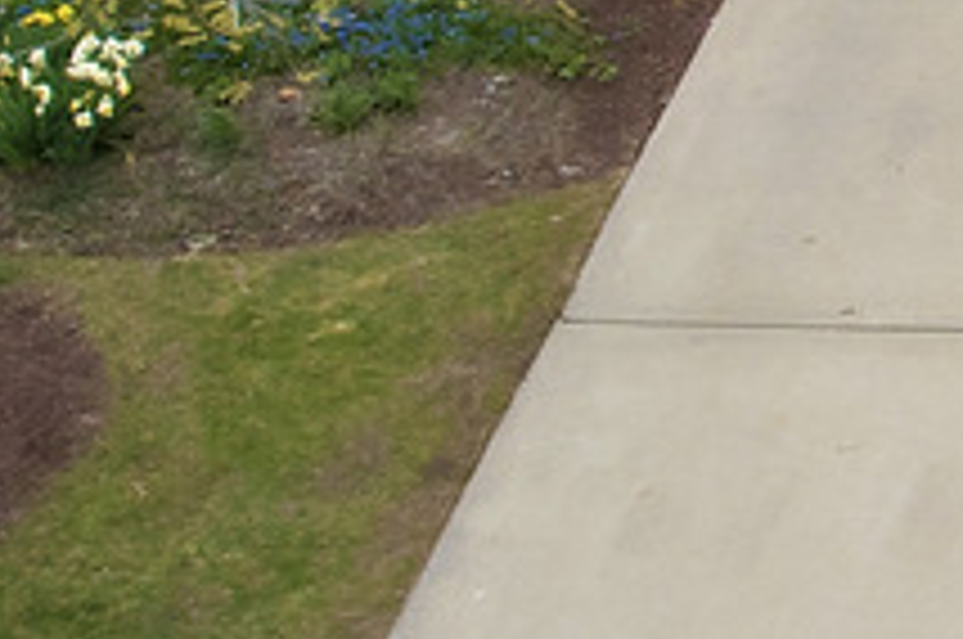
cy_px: -909
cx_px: 2117
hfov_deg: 10.9
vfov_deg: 7.6
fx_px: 4460
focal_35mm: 167
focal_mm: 8.38
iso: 110
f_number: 2.8
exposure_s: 1/1250
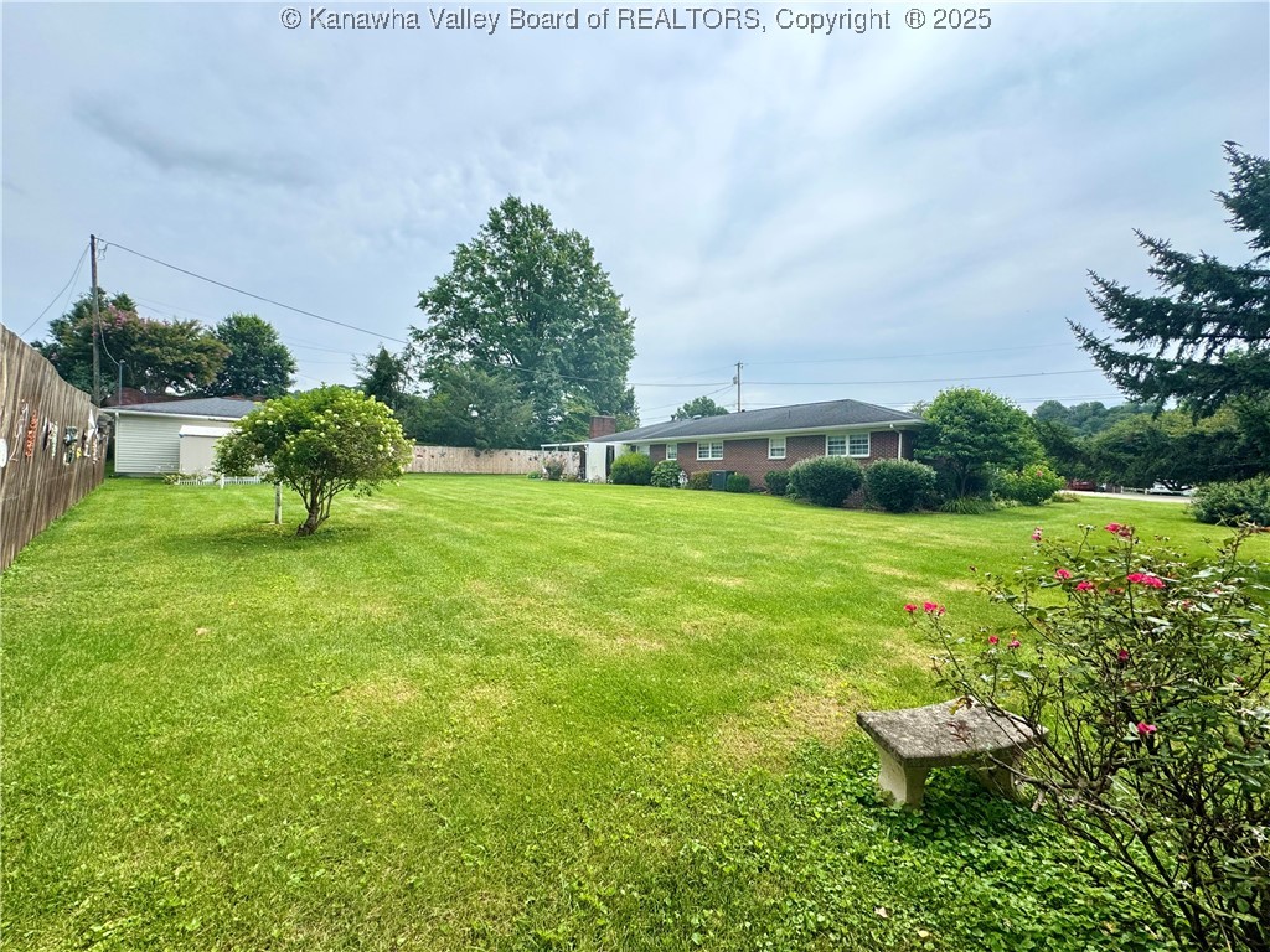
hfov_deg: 102.1
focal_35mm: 14
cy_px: 476
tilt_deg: +0.3
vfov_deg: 85.7
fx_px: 514
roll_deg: -2.0
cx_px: 635
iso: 50
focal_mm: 2.22
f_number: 2.2
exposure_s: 1/1832
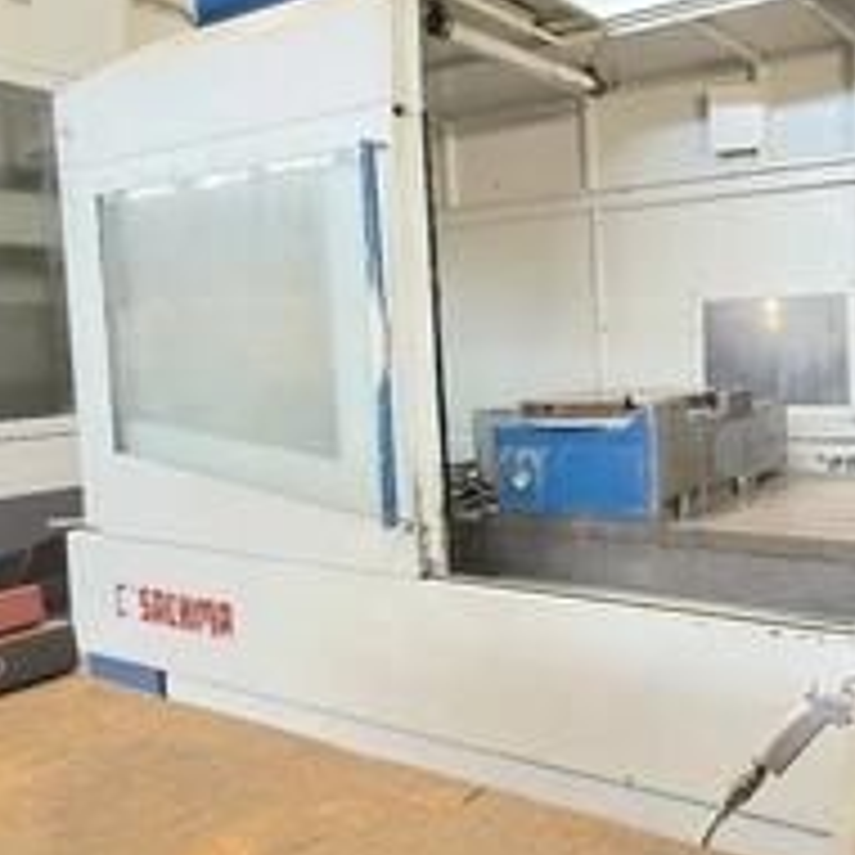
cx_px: 896
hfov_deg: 47.8
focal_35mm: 26
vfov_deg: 60.6
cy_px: 360
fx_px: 727
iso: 400
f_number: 2.2
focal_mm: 2.22
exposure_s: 1/50
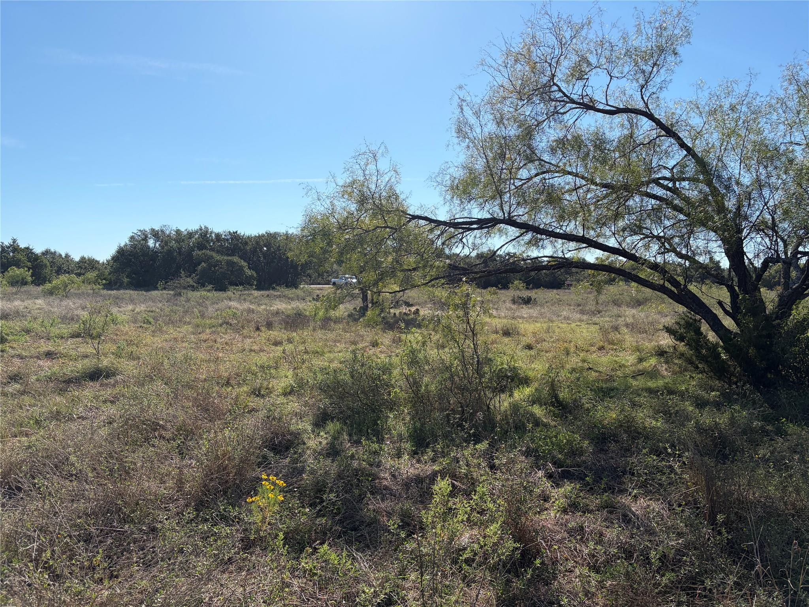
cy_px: 304
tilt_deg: -1.7
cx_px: 404
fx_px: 608
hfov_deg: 67.3
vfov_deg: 53.1
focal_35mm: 26
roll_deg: -1.4
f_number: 1.6
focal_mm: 5.96
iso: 50
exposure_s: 1/4329
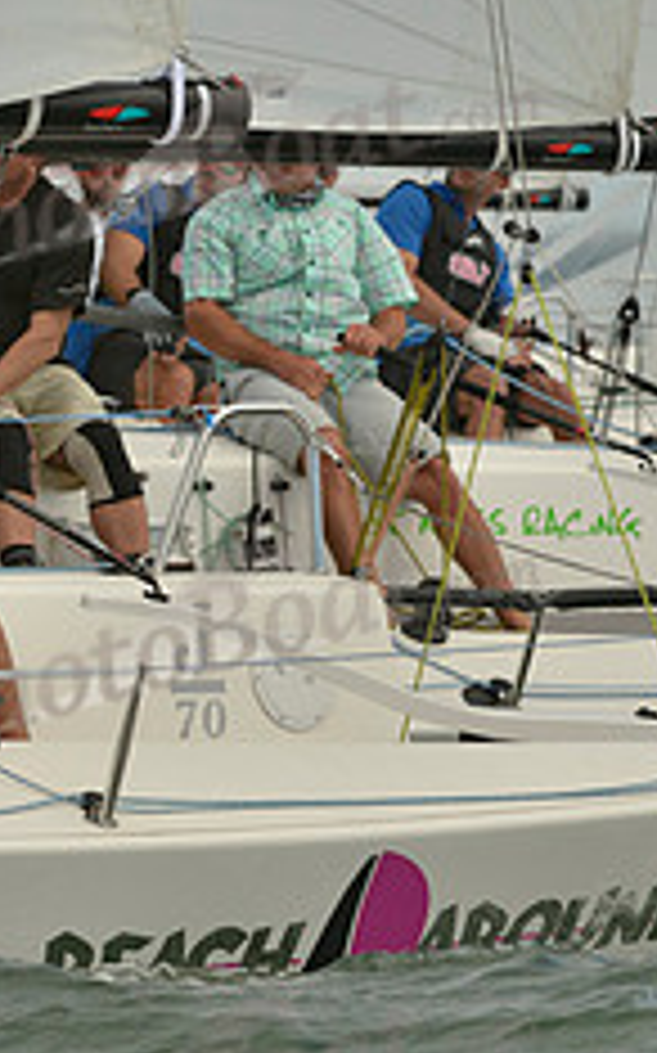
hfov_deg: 2.6
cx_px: -324
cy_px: 466
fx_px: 14485
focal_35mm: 505
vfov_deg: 4.2
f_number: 8
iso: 280
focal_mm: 200
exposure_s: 1/1000
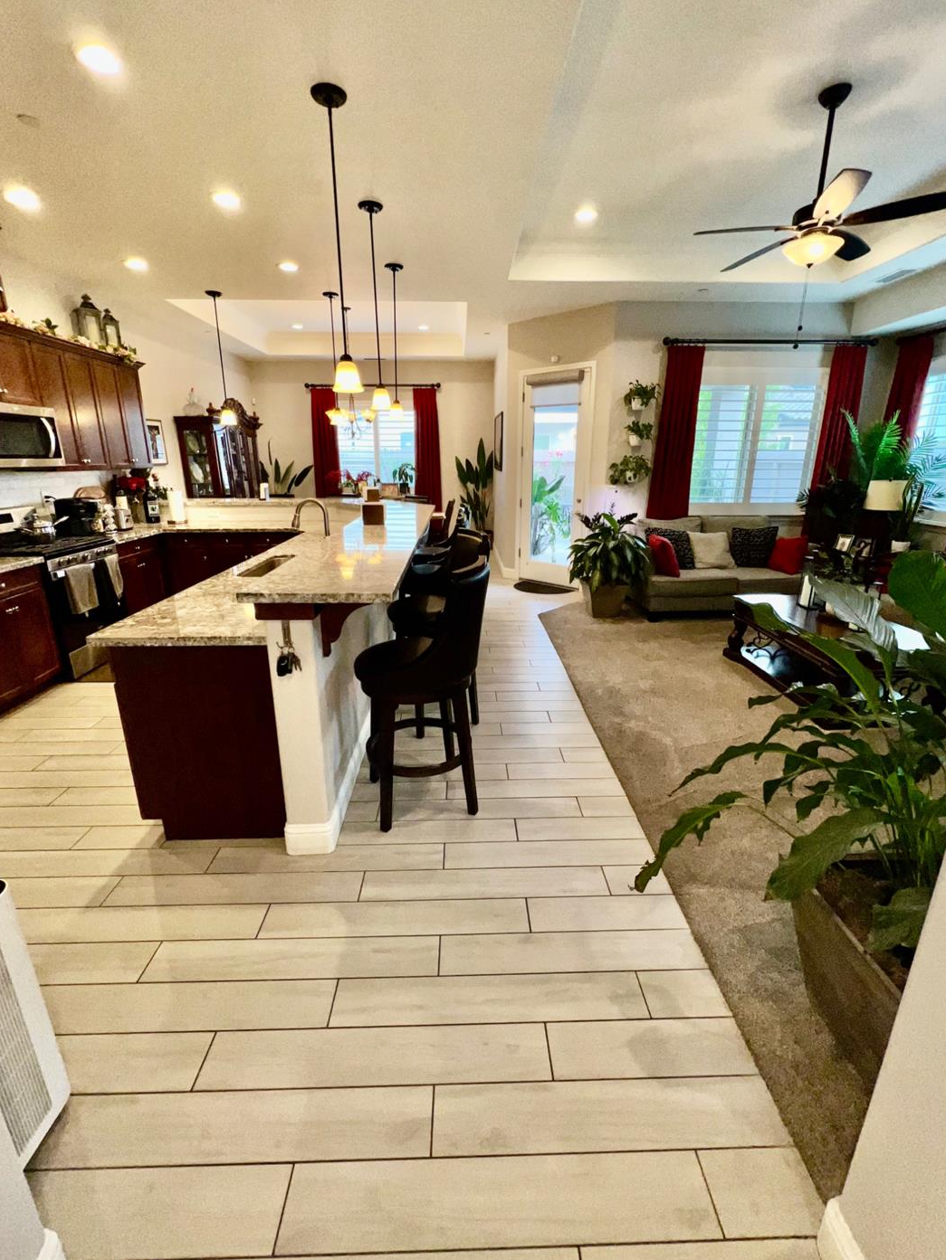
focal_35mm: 14
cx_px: 478
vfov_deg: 102.0
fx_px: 510
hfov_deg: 85.7
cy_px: 620
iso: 40
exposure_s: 1/122
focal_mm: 1.57
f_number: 1.8
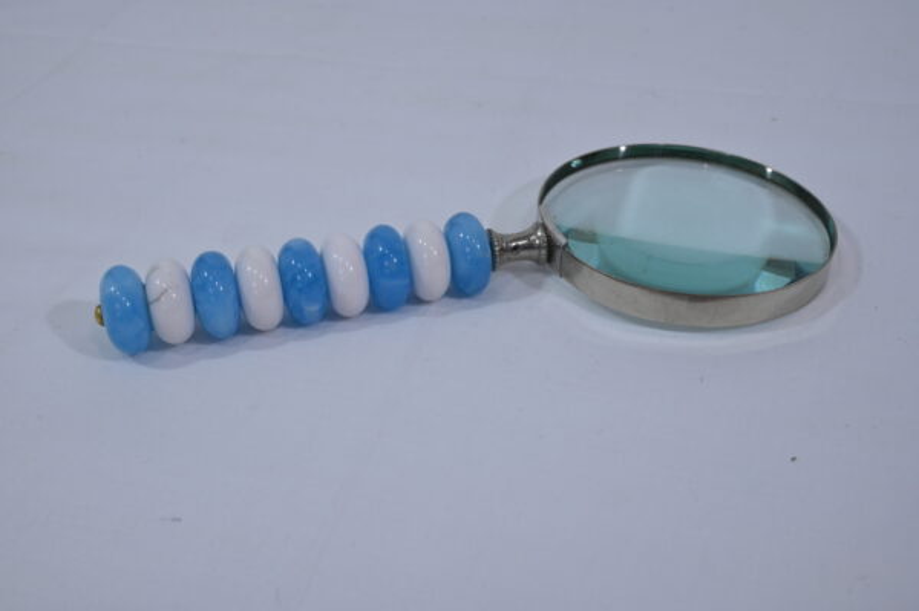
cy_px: 306
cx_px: 460
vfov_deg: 31.1
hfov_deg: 45.5
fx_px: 1097
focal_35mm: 43
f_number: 10
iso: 640
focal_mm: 43
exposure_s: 1/125
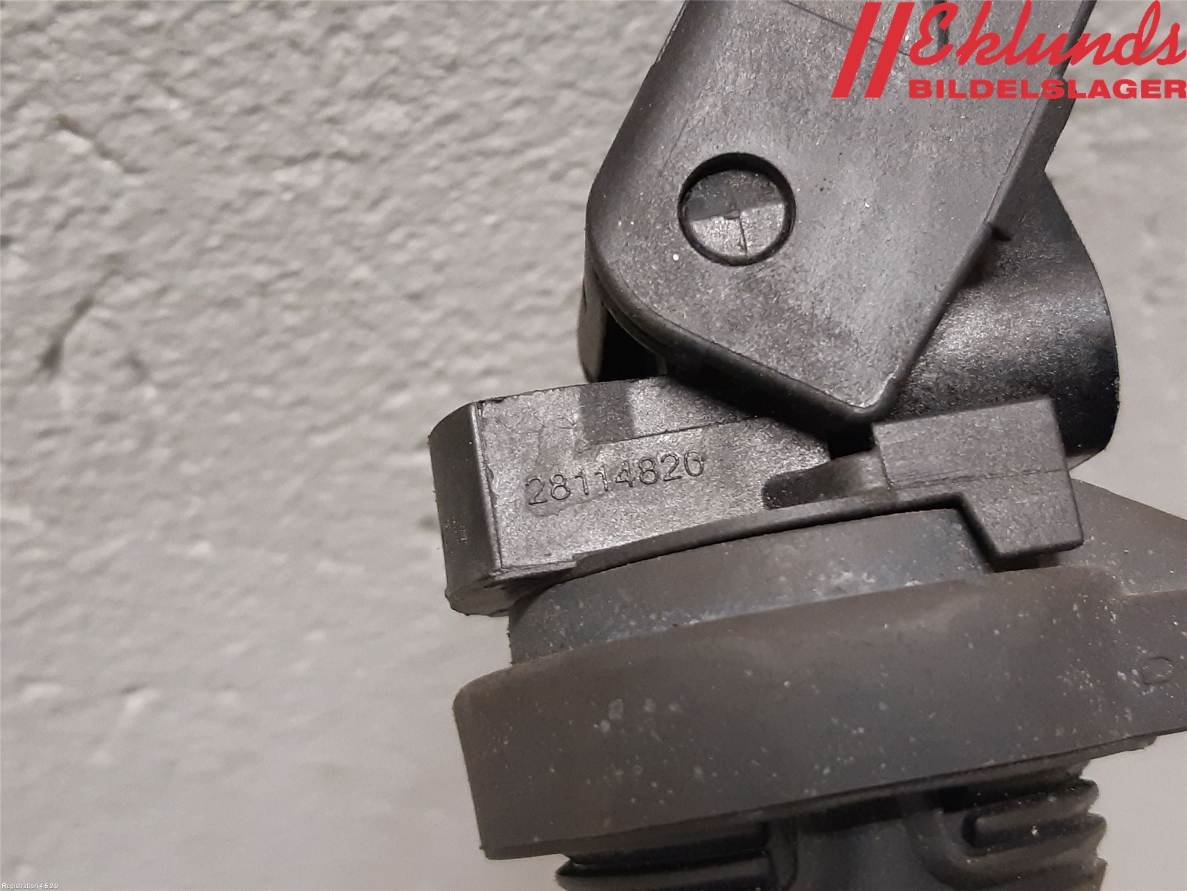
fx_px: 892
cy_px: 446
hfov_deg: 67.3
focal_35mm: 26
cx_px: 594
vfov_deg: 53.1
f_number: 1.7
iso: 250
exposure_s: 1/33
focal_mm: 3.93
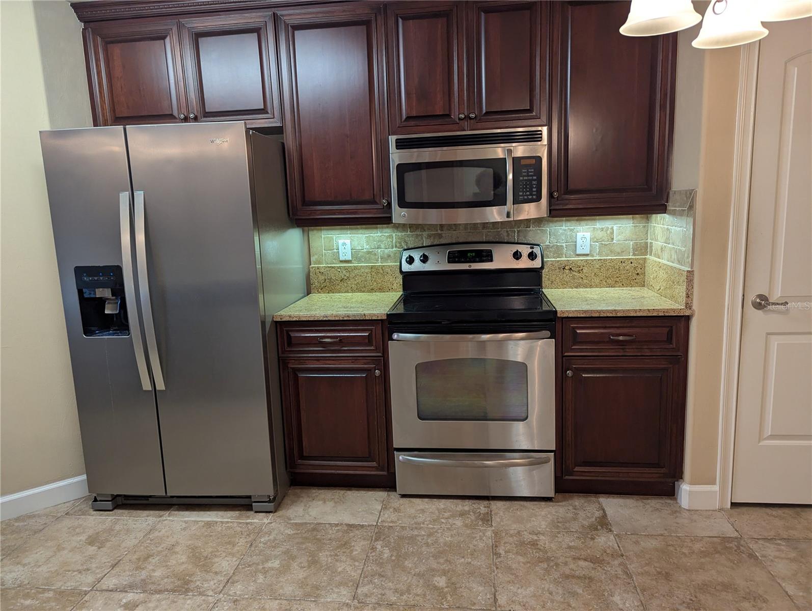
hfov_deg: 71.5
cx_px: 406
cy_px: 306
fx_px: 564
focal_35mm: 24
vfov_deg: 56.9
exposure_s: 1/120
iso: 272
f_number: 1.85
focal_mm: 6.81
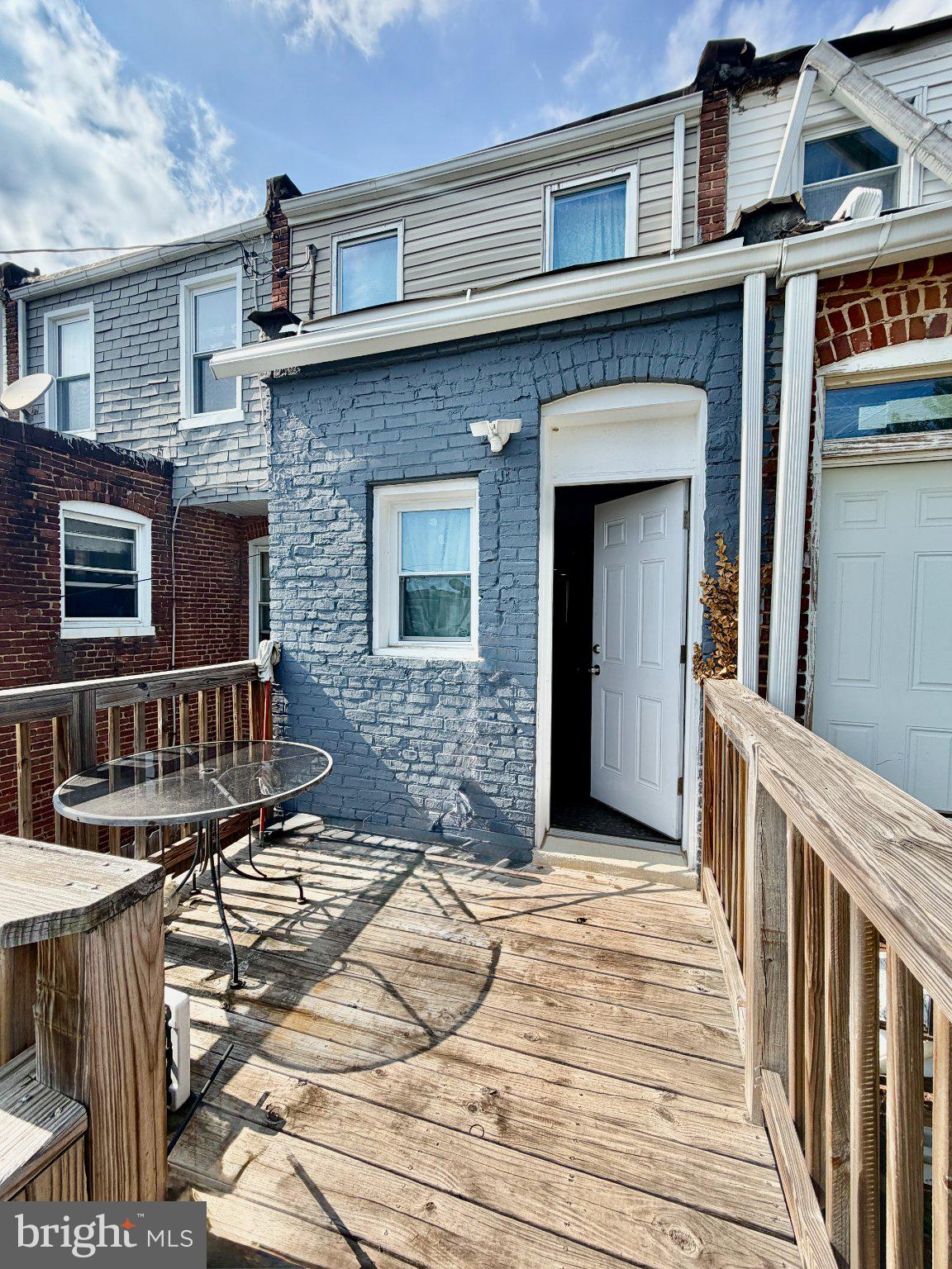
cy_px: 634
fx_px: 513
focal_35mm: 14
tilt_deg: -0.2
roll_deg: -0.7
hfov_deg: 85.7
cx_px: 476
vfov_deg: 102.1
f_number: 2.2
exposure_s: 1/770
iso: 32
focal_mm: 2.22
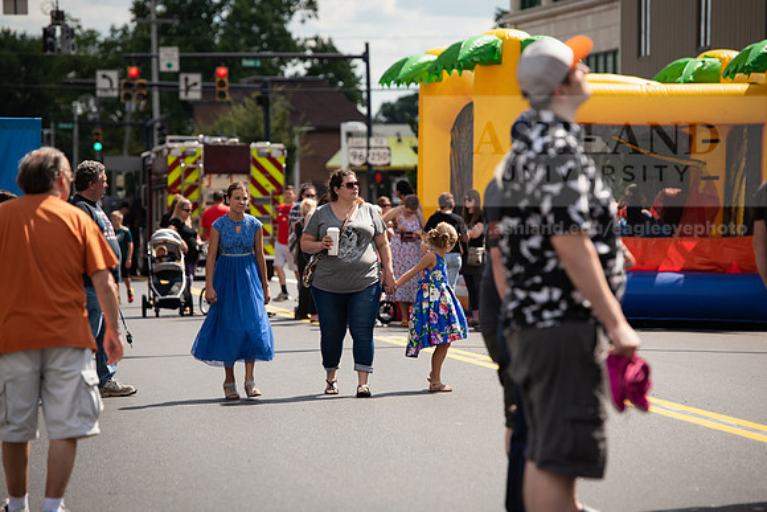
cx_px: 384
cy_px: 256
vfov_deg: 8.1
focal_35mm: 170
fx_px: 3623
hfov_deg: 12.1
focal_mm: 170
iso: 100
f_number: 5
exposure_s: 1/400
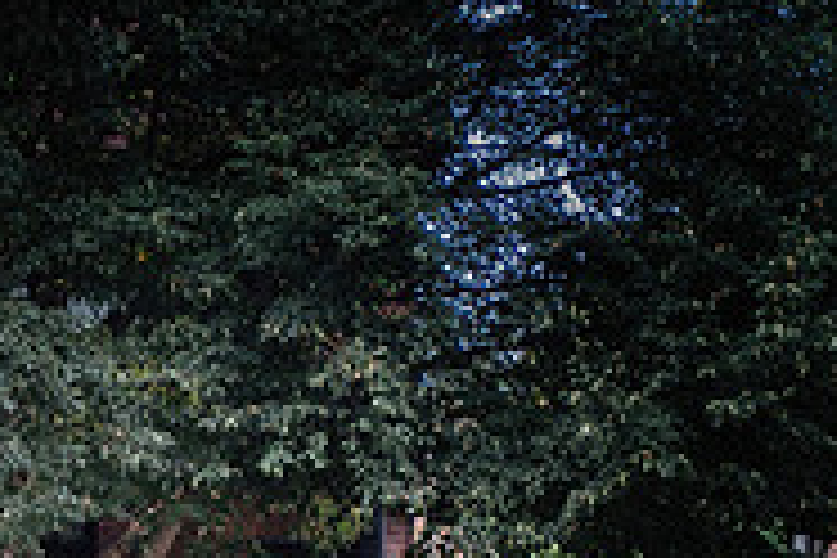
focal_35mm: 115
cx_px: -230
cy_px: 790
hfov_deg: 16.8
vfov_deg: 11.5
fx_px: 2674
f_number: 4
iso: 800
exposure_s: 1/400
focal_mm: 24
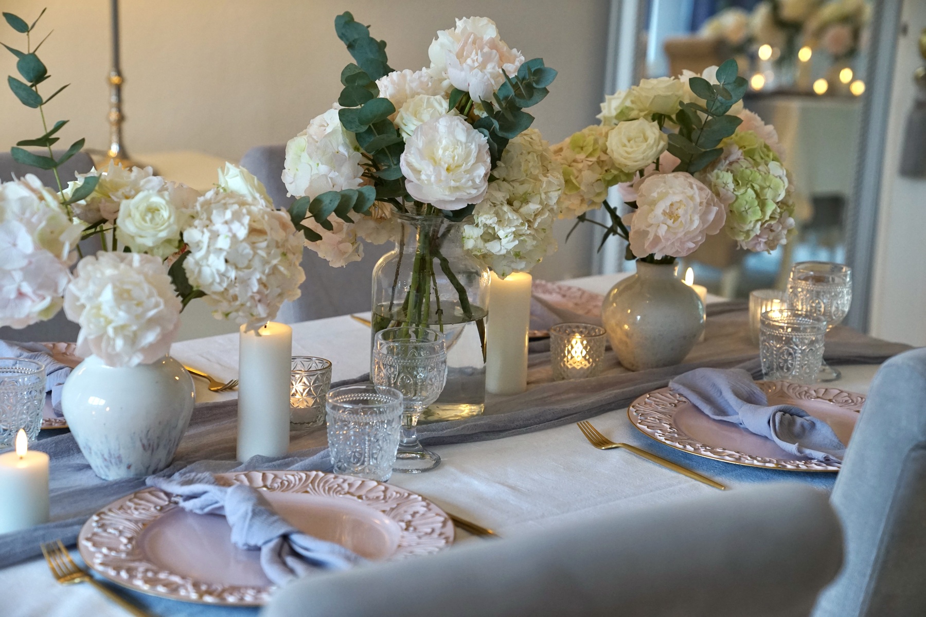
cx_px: 463
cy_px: 308
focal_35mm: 70
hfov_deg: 28.8
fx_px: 1800
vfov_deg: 19.5
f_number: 3.5
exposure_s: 1/160
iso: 1600
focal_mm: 70
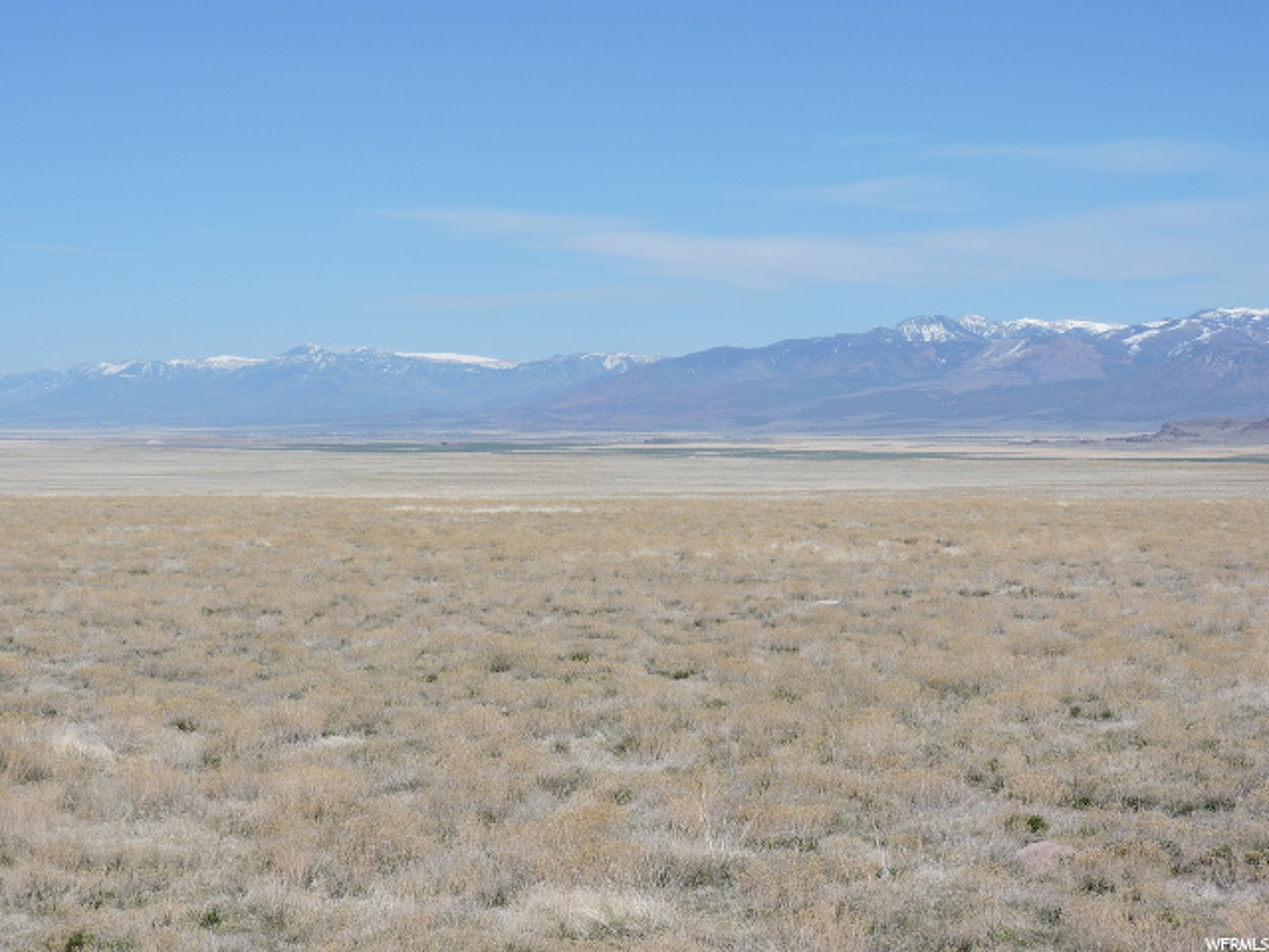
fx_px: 2566
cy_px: 476
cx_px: 634
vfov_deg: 21.0
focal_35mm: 70
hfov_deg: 27.8
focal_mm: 12.5
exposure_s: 1/1250
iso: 100
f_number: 3.9
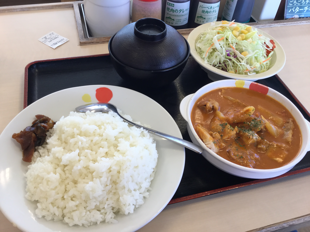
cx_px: 155
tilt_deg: -49.3
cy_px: 116
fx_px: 278
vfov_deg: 45.4
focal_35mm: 31
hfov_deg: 58.4
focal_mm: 3.3
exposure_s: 1/40
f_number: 2.4
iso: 25
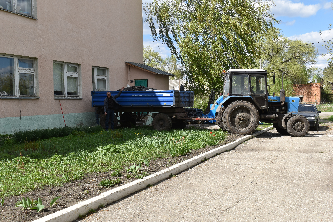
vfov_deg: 30.8
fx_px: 402
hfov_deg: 45.0
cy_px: 111
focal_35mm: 44
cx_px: 166
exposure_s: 1/200
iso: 100
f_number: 9
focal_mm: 29
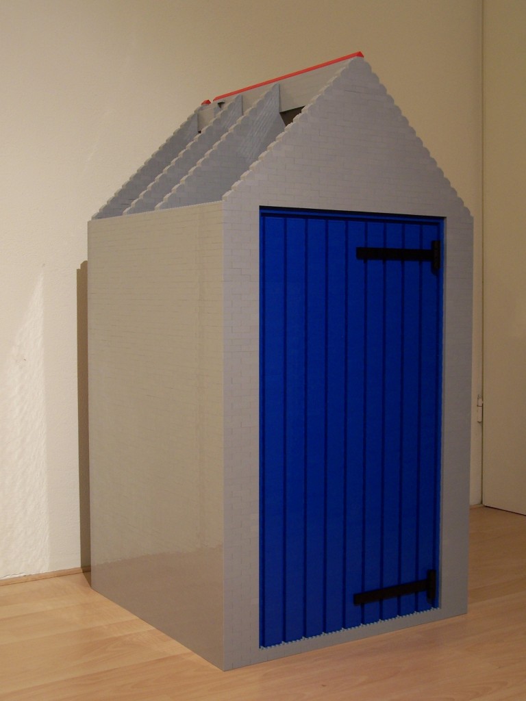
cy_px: 350
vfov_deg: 37.5
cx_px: 263
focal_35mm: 51
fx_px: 1033
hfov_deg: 28.6
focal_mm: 8.5
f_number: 3
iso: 80
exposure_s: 1/2
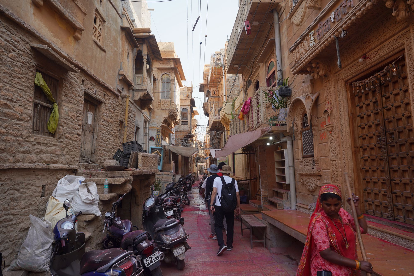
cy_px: 138
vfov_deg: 53.1
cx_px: 207
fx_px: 276
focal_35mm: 24
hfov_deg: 73.7
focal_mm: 24
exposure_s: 1/100
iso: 100
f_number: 7.1
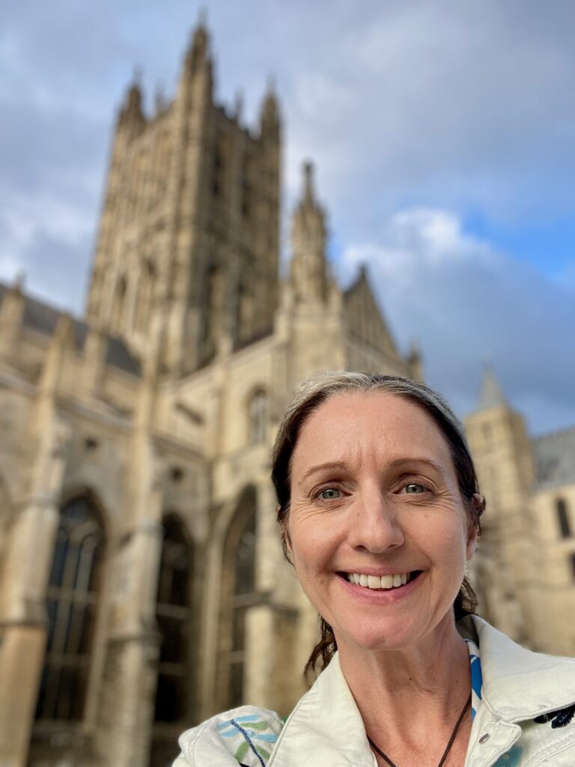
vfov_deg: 60.0
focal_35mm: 30
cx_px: 288
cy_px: 384
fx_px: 664
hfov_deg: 46.8
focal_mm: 2.7
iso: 25
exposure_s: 1/195
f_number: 2.2
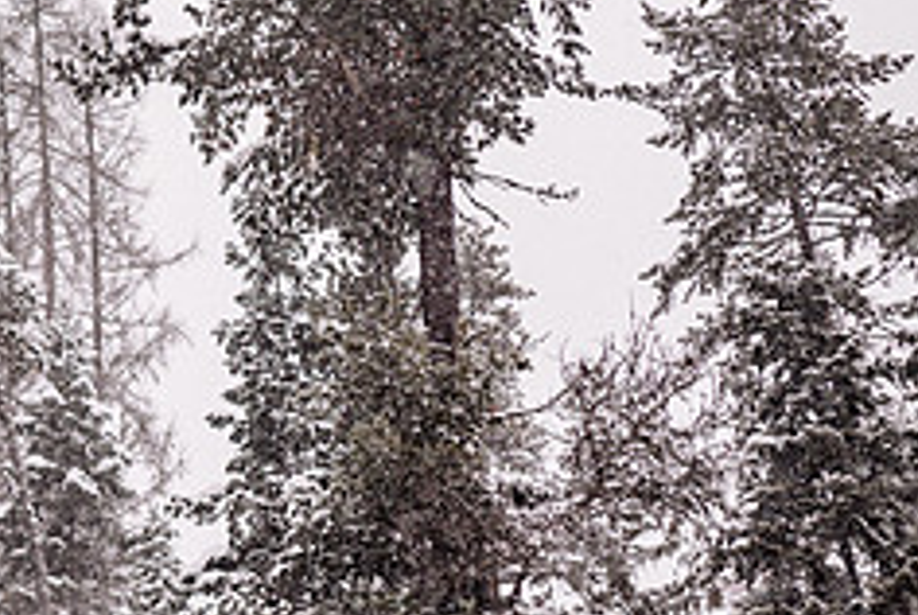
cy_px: 286
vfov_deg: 15.9
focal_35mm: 86
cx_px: 117
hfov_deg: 23.1
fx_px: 2196
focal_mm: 35
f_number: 2.2
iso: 100
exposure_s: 1/200
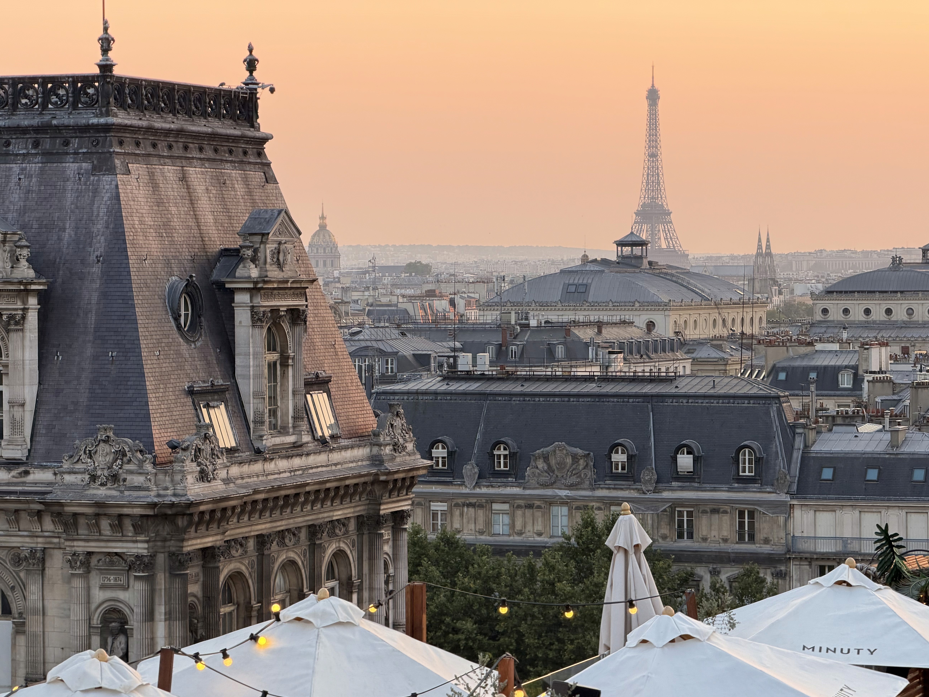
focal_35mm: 110
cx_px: 440
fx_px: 2952
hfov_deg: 17.9
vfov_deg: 13.5
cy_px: 380
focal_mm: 16.89
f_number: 2.8
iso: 50
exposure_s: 1/121
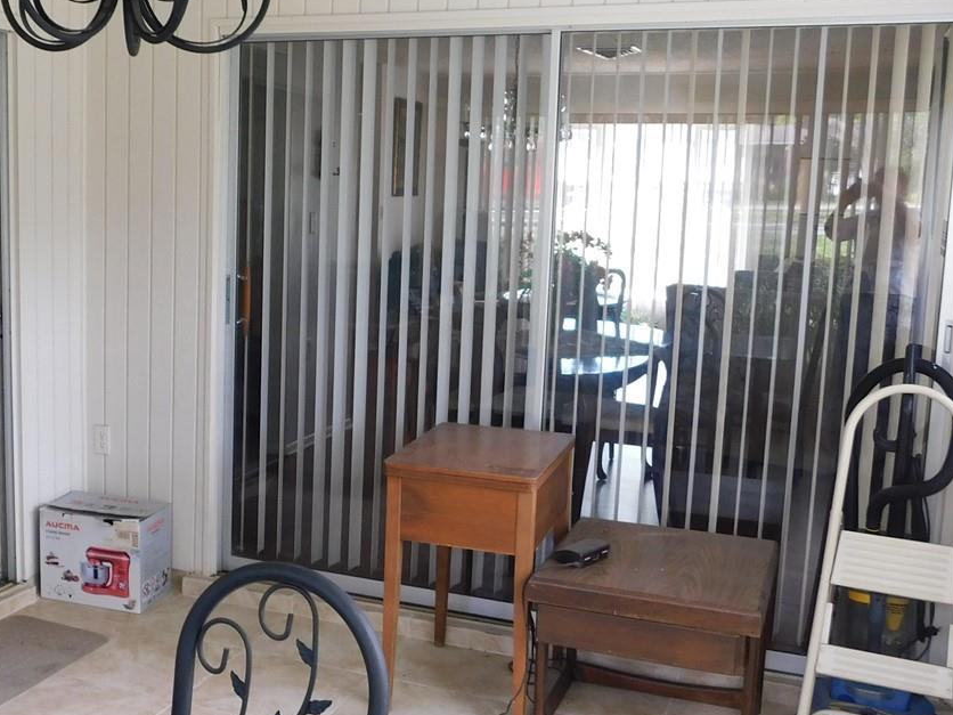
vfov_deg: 32.9
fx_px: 1211
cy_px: 349
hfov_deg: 42.1
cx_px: 284
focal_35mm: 44
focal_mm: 4
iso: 125
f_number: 3
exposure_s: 1/30
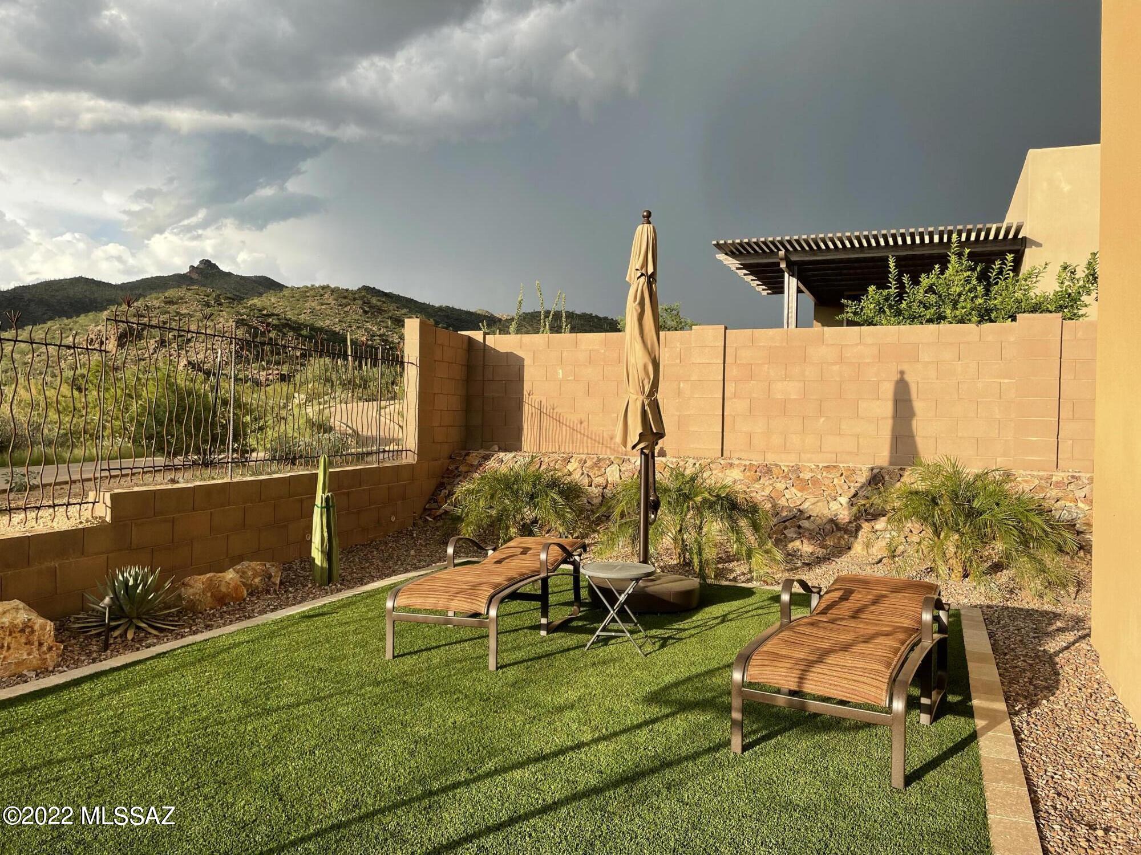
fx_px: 857
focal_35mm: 26
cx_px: 570
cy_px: 428
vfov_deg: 53.1
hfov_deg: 67.3
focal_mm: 4.2
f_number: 1.6
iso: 32
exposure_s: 1/1289
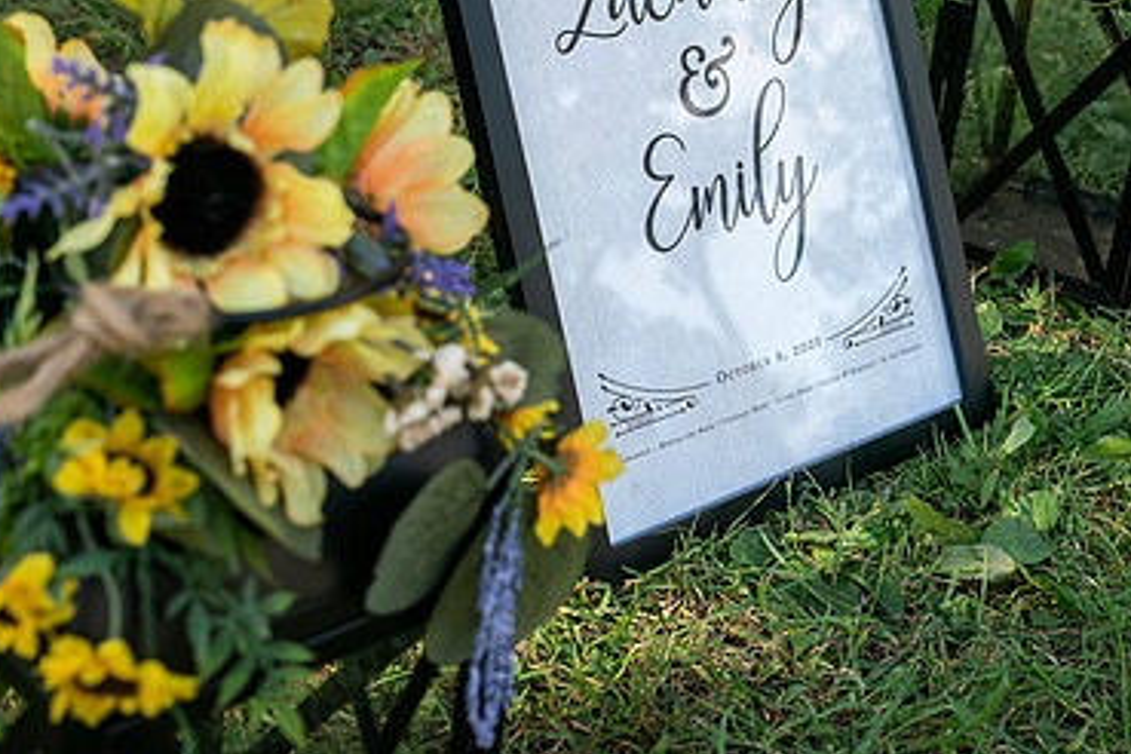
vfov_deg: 20.4
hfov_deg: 30.5
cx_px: 598
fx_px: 2073
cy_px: 173
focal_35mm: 66
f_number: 6.3
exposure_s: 1/320
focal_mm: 42
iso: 400
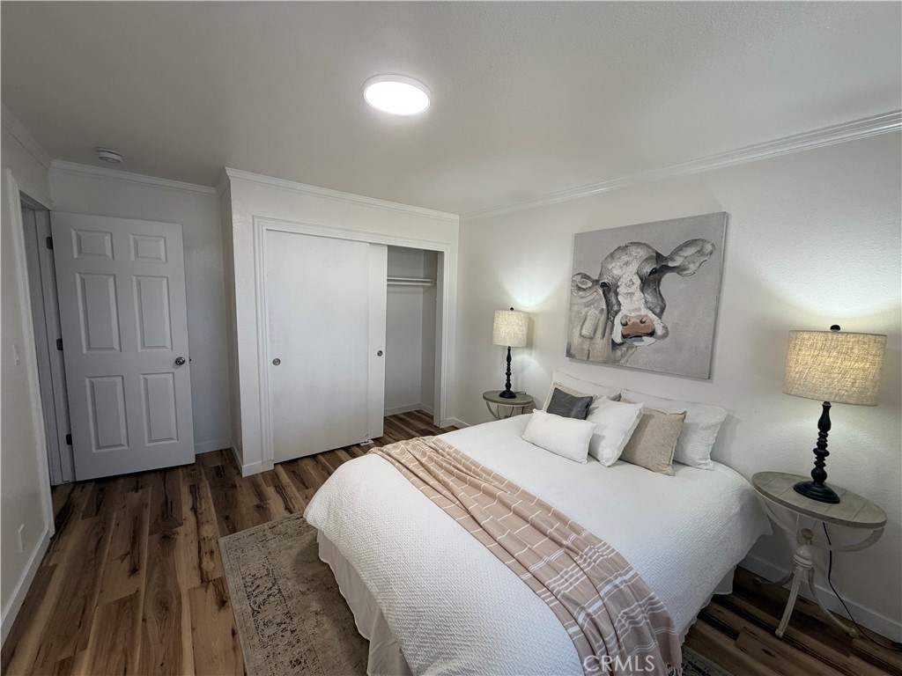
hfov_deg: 102.1
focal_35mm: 14
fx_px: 365
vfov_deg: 85.7
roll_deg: -1.9
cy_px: 338
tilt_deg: -6.5
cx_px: 451
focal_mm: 2.22
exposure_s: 1/120
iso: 160
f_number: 2.2
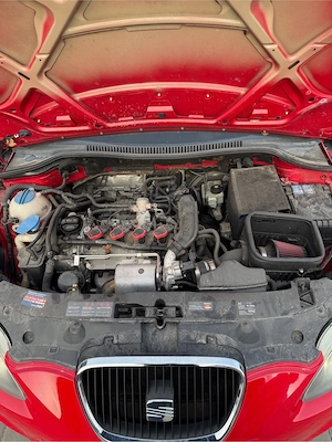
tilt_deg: -41.8
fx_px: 307
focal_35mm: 24
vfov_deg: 71.6
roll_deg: +3.1
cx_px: 166
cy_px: 221
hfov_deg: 56.8
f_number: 1.78
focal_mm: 6.76
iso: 125
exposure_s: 1/235
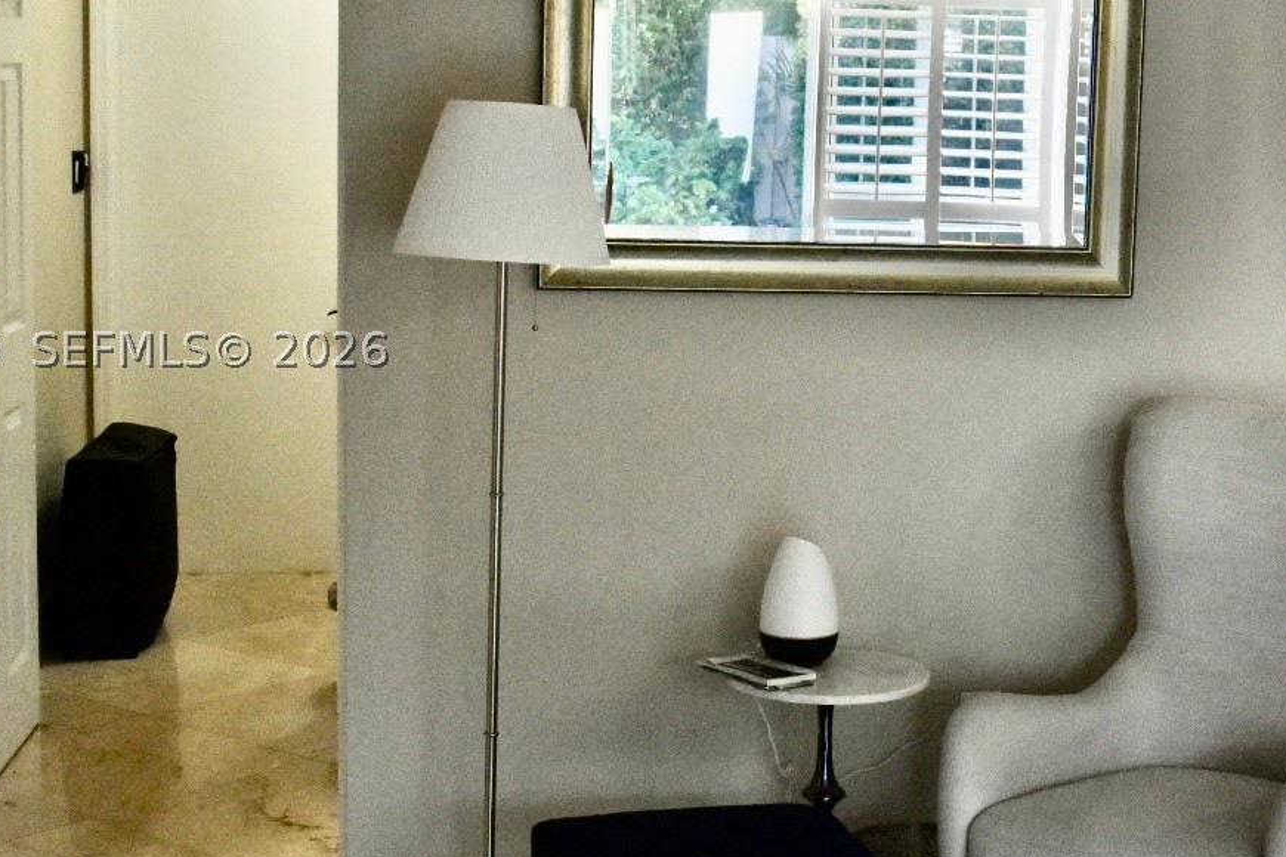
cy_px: 349
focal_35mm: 67
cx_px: 919
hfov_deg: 29.7
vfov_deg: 20.3
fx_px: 2393
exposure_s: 1/500
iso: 3200
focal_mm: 24
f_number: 3.8
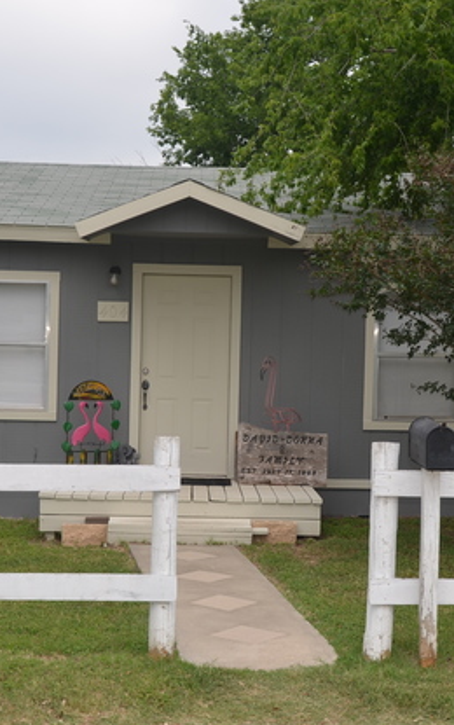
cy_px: 367
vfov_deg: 34.6
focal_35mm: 59
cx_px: 213
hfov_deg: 22.1
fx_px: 1162
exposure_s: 1/250
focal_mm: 25
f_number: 5.6
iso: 100
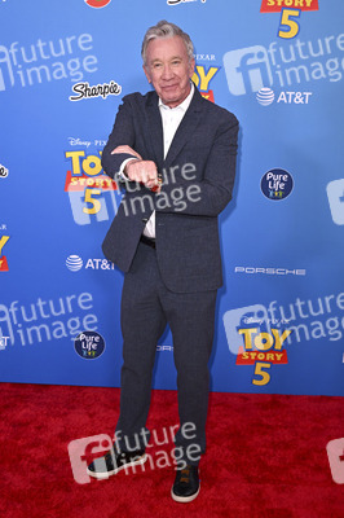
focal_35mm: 46
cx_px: 172
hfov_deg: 29.2
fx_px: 660
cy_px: 259
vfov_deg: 42.8
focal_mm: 46
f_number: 6.3
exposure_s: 1/250
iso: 1250
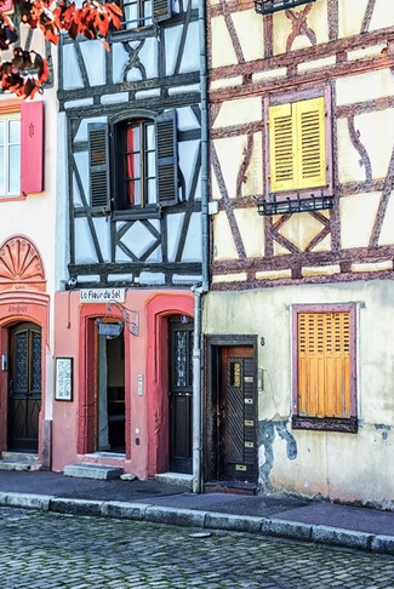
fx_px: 885
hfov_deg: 25.1
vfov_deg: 36.0
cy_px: 151
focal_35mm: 54
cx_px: 196
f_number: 5
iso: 64
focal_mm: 35
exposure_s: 1/100
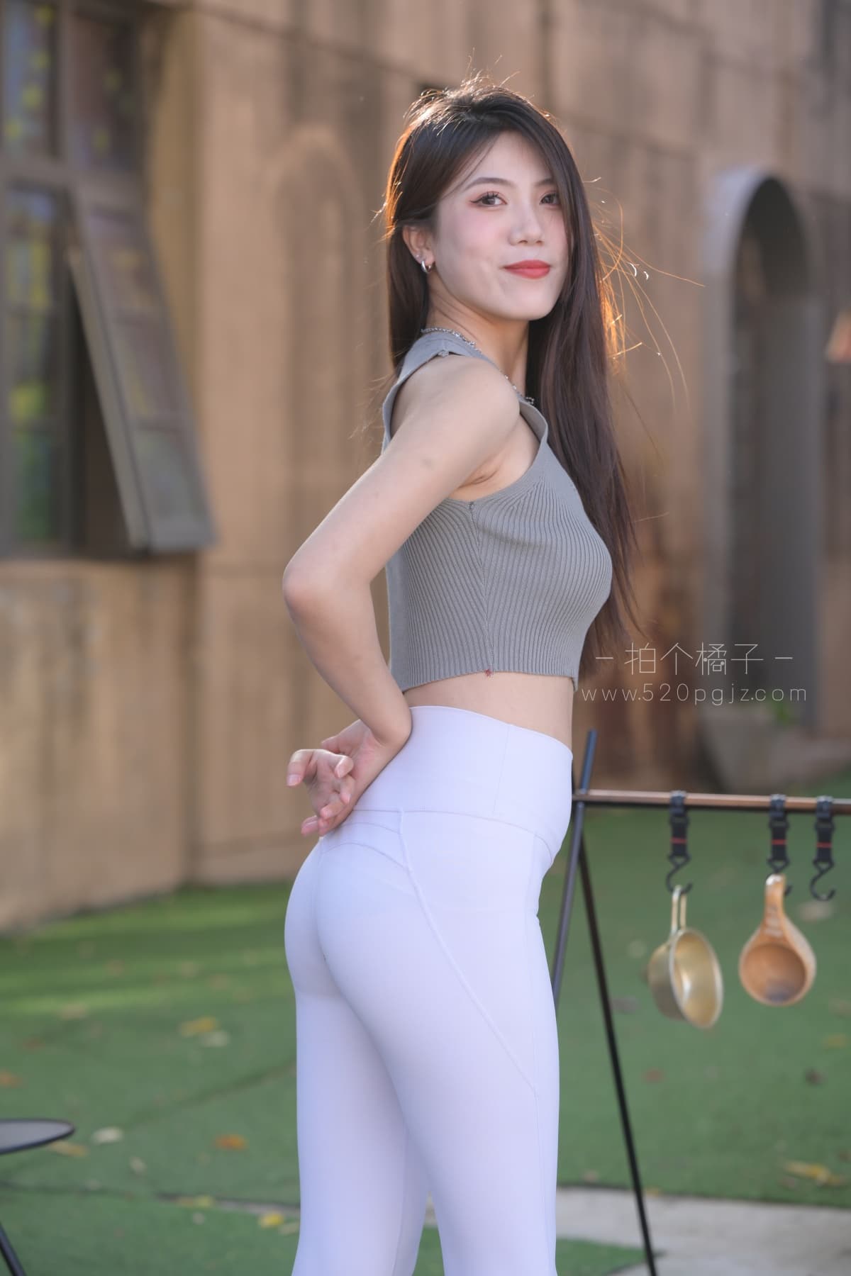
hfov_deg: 13.3
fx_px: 3652
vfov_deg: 19.8
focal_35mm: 103
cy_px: 638
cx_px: 426
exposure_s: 1/400
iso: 400
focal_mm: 103
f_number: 4
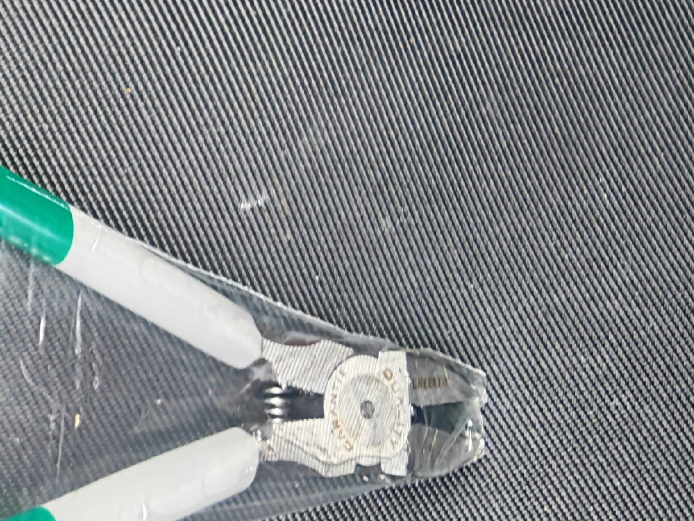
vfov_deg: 32.8
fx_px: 862
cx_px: 122
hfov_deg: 41.6
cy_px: 405
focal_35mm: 43
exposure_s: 1/50
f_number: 2
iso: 125
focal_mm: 1.82
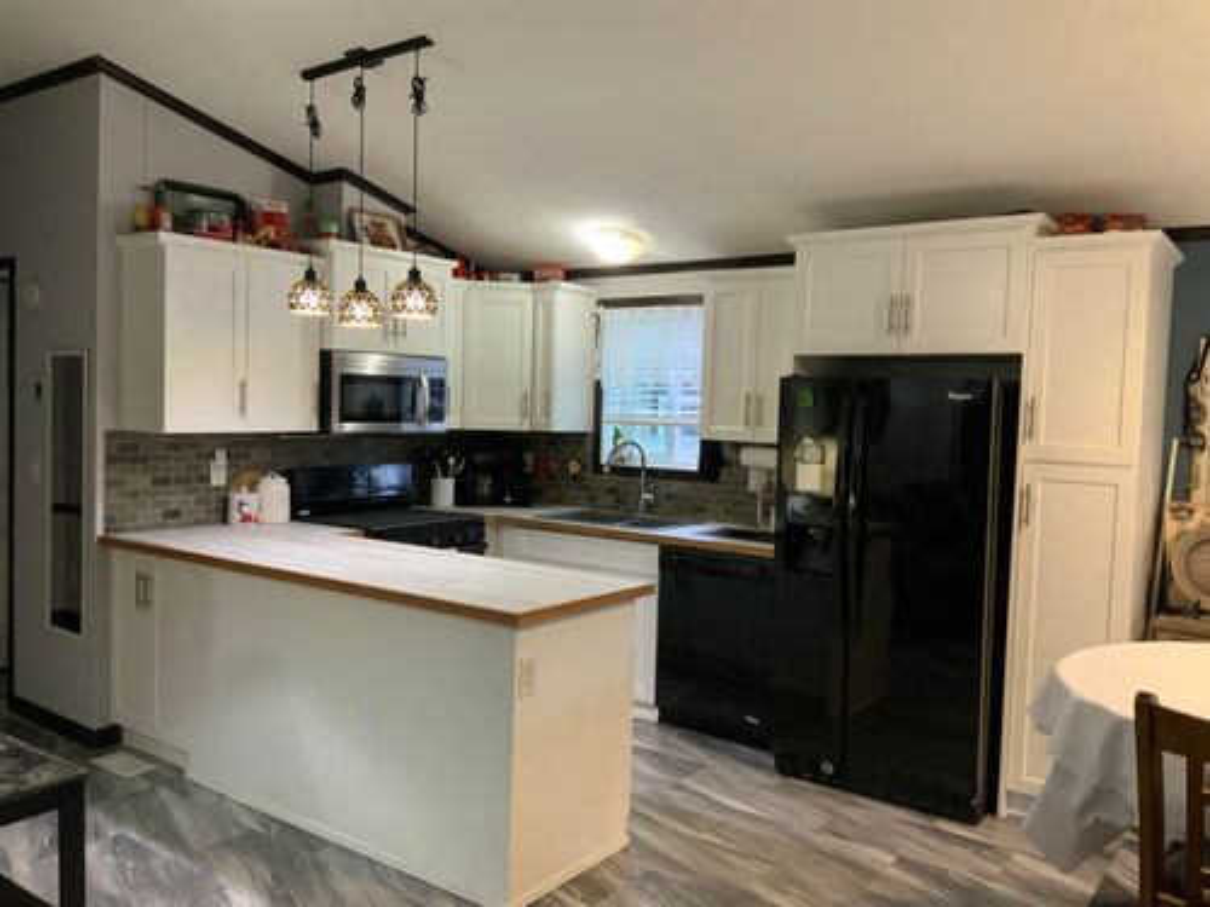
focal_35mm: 29
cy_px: 454
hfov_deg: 61.7
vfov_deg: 48.2
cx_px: 605
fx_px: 1014
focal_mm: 3
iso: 200
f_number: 1.8
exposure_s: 1/60
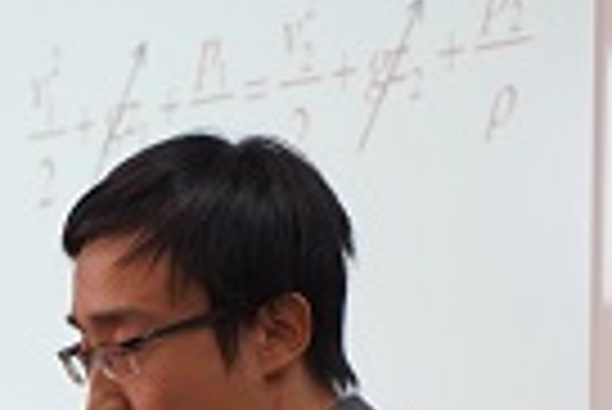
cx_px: -392
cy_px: 797
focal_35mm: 282
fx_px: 4799
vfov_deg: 4.8
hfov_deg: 7.1
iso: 400
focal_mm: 64
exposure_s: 1/160
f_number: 2.8
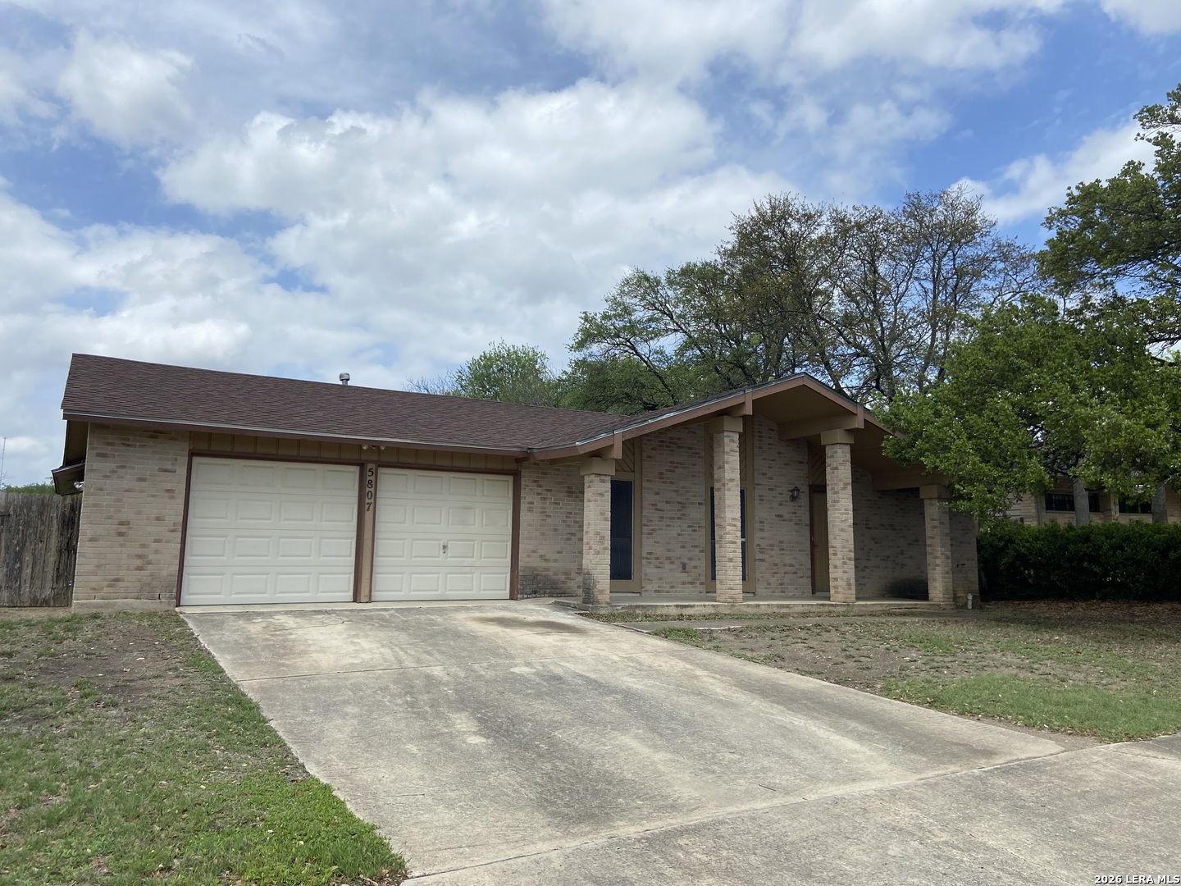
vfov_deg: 53.1
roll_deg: +0.3
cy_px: 443
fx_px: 887
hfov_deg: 67.3
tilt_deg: +8.9
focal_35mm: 26
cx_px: 590
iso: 32
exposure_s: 1/4444
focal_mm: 4.25
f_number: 1.8
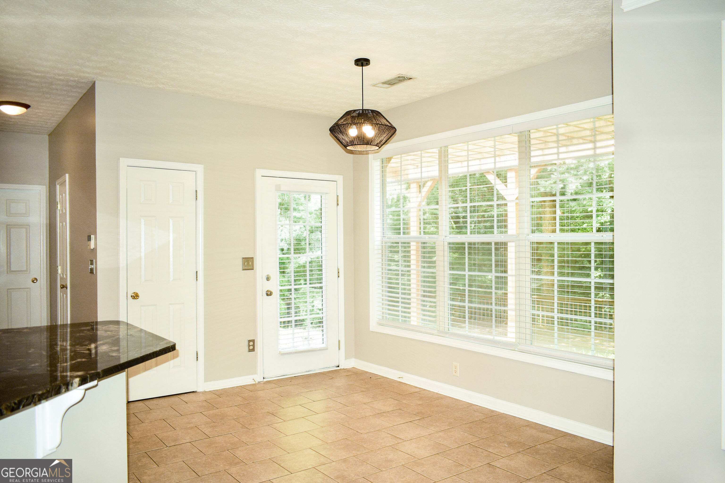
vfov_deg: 47.9
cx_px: 362
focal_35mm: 27
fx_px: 544
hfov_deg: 67.4
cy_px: 242
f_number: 3.5
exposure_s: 1/200
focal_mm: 18
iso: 320
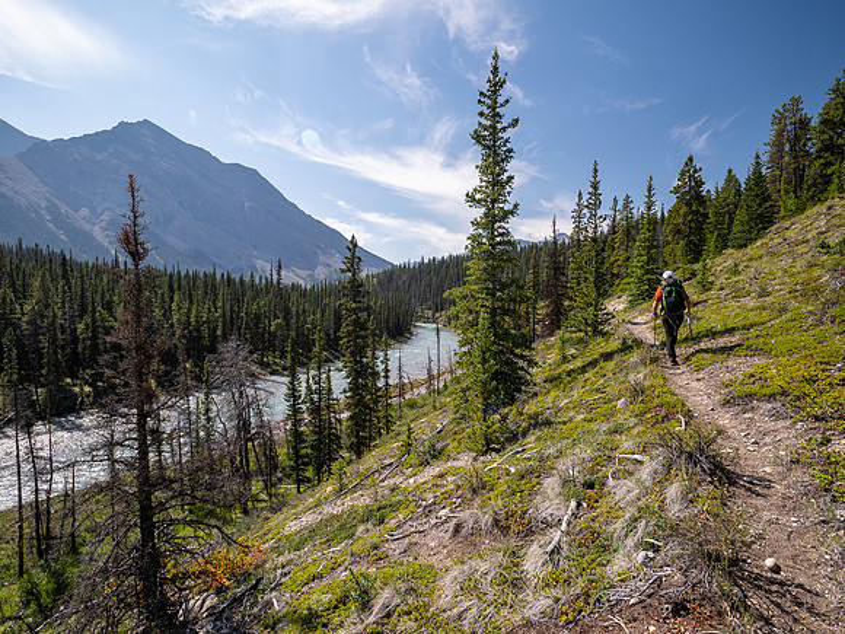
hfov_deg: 87.8
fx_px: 439
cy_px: 317
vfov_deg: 71.6
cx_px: 422
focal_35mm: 18
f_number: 8
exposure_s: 1/100
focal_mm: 9
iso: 200
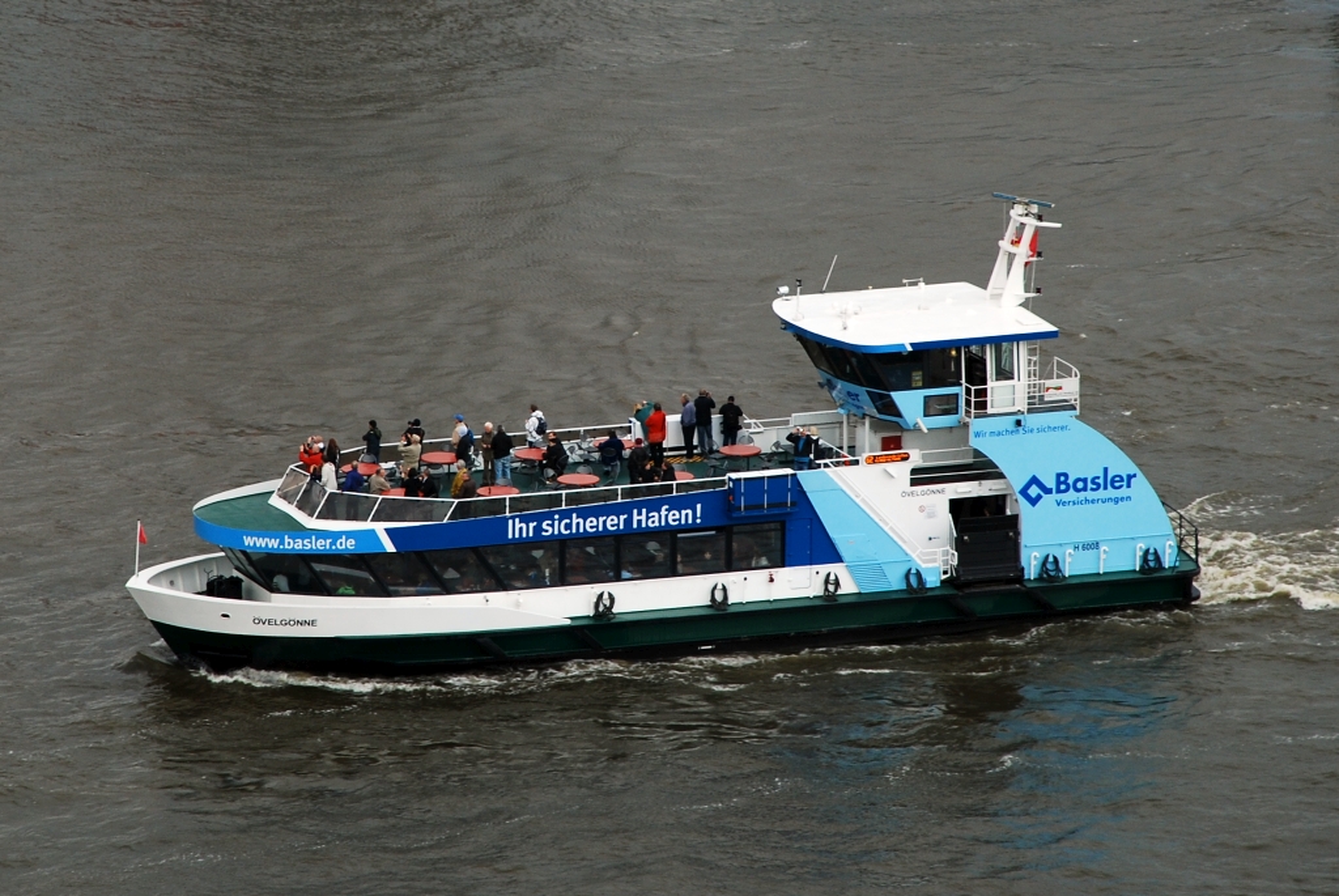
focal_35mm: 202
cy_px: 448
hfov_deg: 10.1
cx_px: 670
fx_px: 7539
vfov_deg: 6.8
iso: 200
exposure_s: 1/125
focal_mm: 135
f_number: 6.3
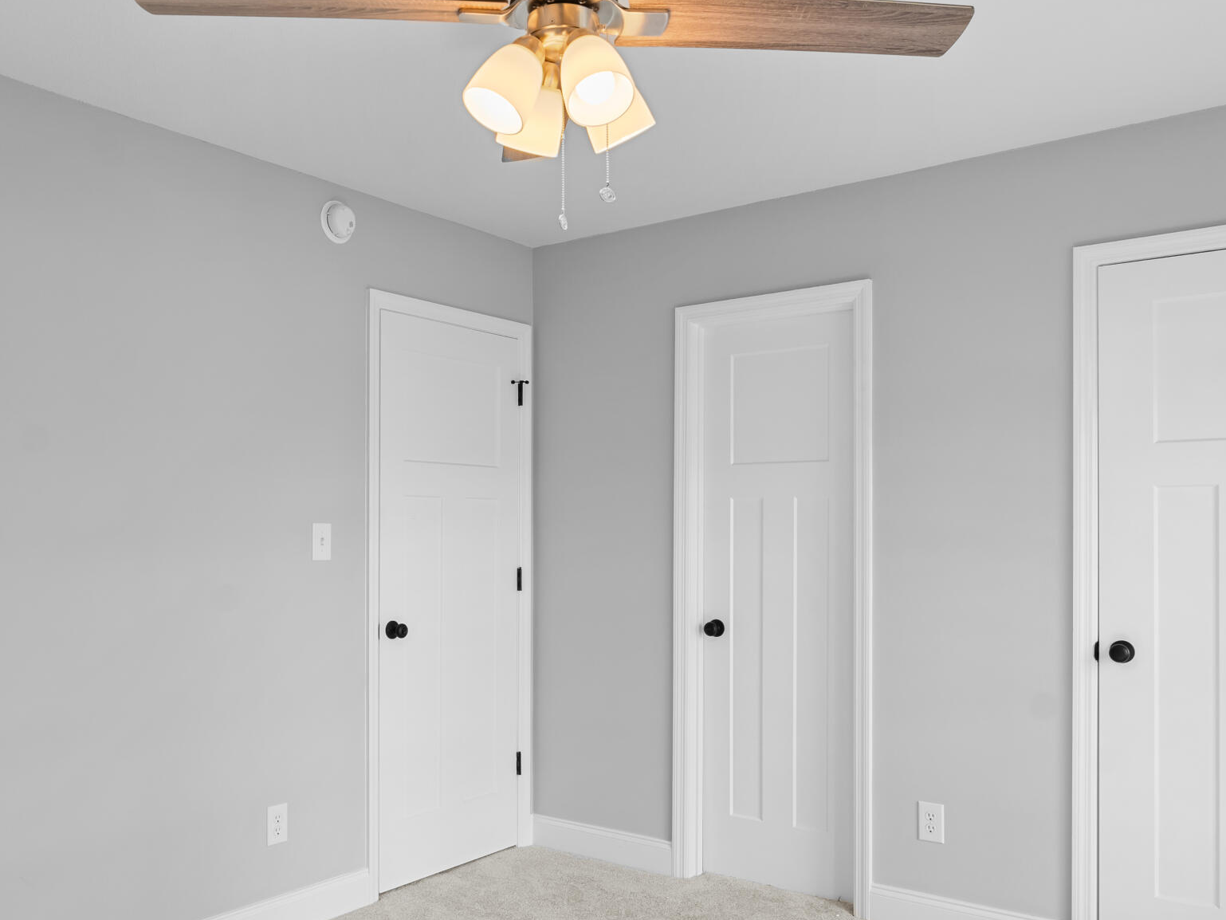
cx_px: 526
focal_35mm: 30
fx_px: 1063
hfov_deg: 59.7
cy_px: 501
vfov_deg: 46.8
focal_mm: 16
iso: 100
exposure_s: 1/10
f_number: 7.1
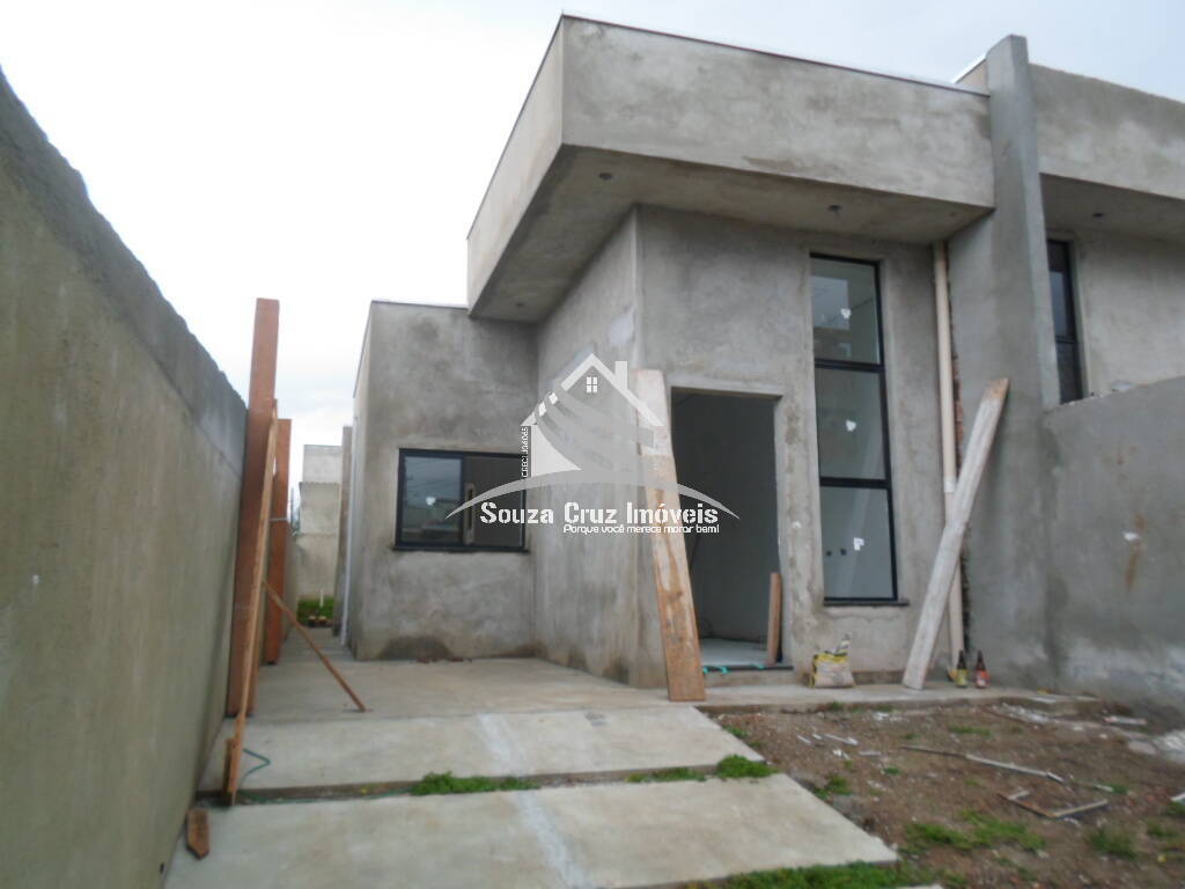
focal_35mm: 25
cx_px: 592
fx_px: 856
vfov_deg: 54.9
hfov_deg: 69.4
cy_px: 444
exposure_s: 1/45
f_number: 2.5
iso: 80
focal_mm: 4.5
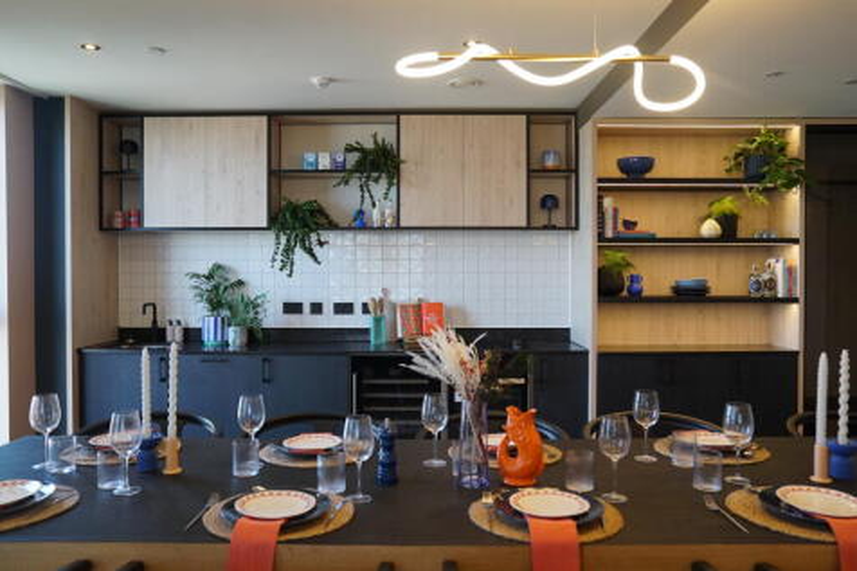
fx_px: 666
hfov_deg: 65.5
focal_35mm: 28
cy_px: 286
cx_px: 428
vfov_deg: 46.4
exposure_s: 1/160
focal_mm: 28
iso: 1000
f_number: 4
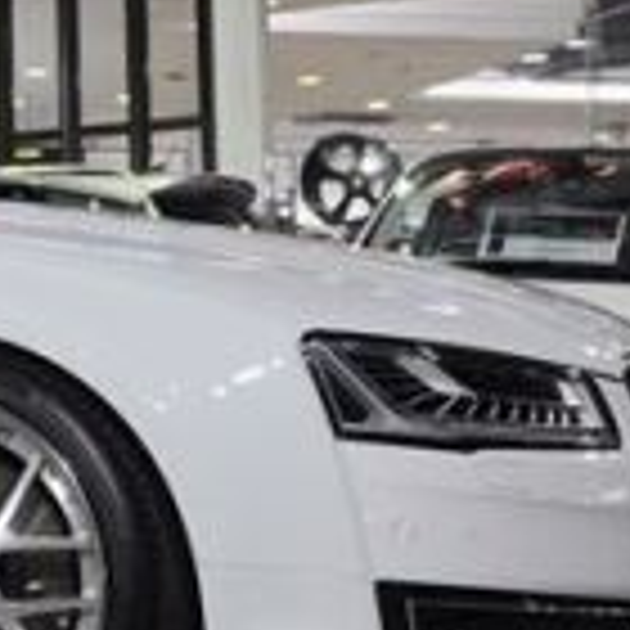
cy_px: 173
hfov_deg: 14.2
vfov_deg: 15.5
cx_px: -400
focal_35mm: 112
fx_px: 2301
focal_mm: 21
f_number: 5.6
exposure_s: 1/30
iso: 400
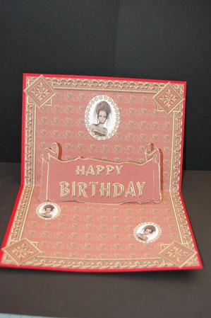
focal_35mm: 46
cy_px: 159
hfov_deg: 28.9
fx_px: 409
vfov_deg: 42.3
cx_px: 106
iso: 400
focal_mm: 31
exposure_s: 1/60
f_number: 4.5
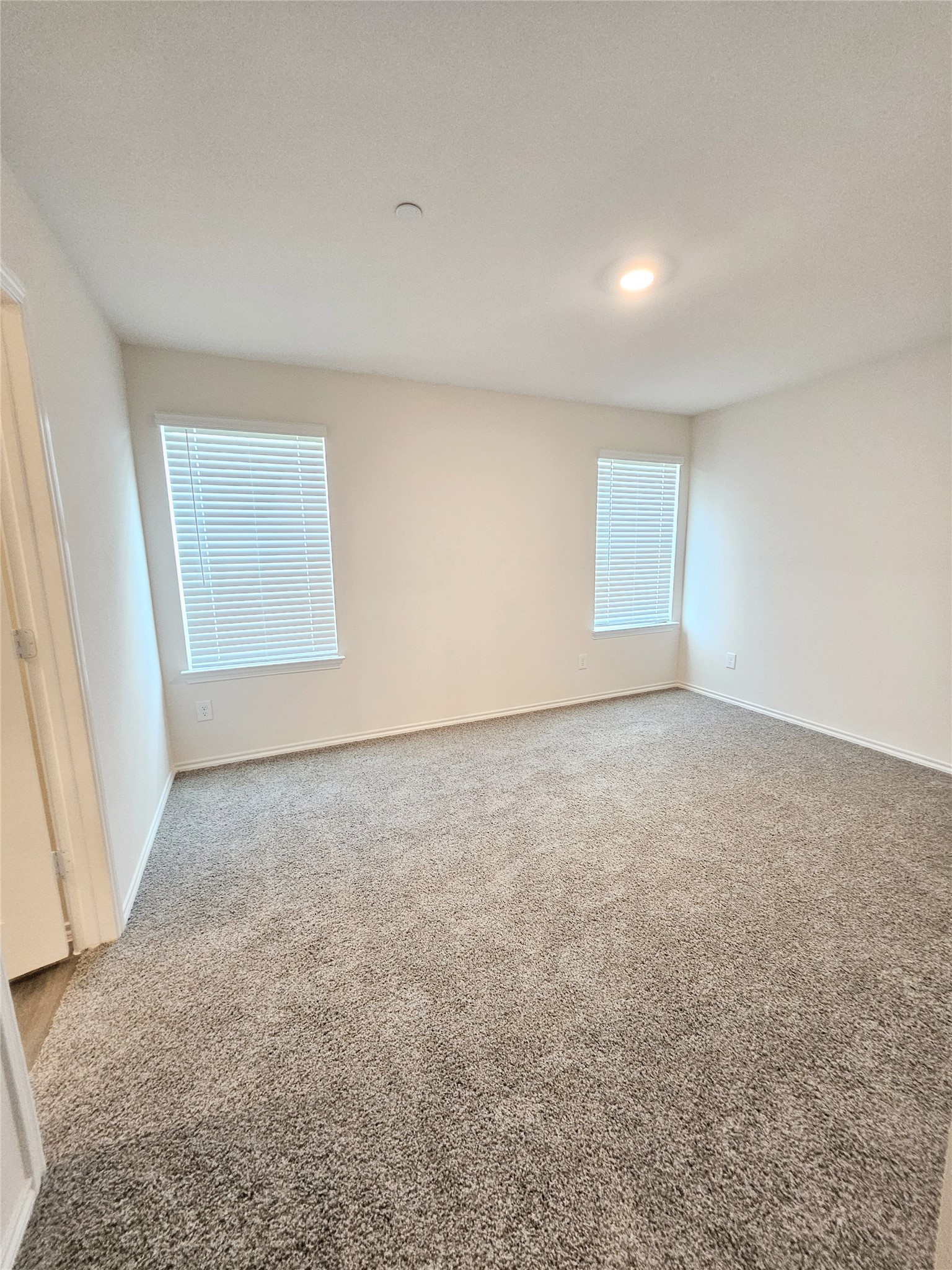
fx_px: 477
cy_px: 635
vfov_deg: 106.2
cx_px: 476
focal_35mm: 13
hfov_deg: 89.9
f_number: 2.2
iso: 320
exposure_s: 1/40
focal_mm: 1.74
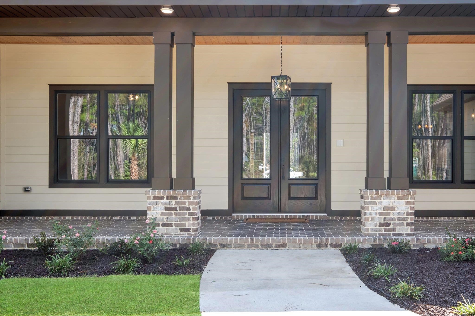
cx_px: 238
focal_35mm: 36
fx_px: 475
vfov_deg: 36.9
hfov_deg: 53.1
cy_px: 158
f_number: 10
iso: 250
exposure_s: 1/45
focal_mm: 24
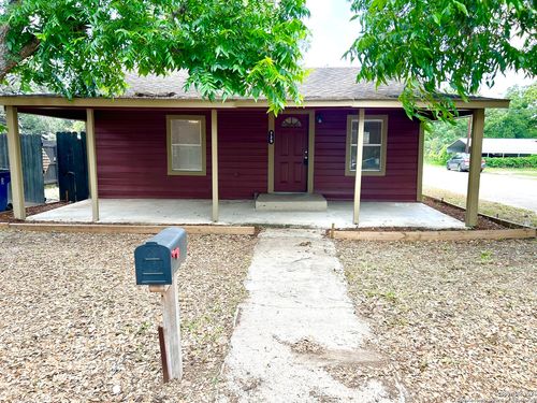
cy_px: 202
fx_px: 403
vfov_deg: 53.1
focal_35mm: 26
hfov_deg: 67.3
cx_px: 268
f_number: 1.5
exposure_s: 1/639
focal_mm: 5.7
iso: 50
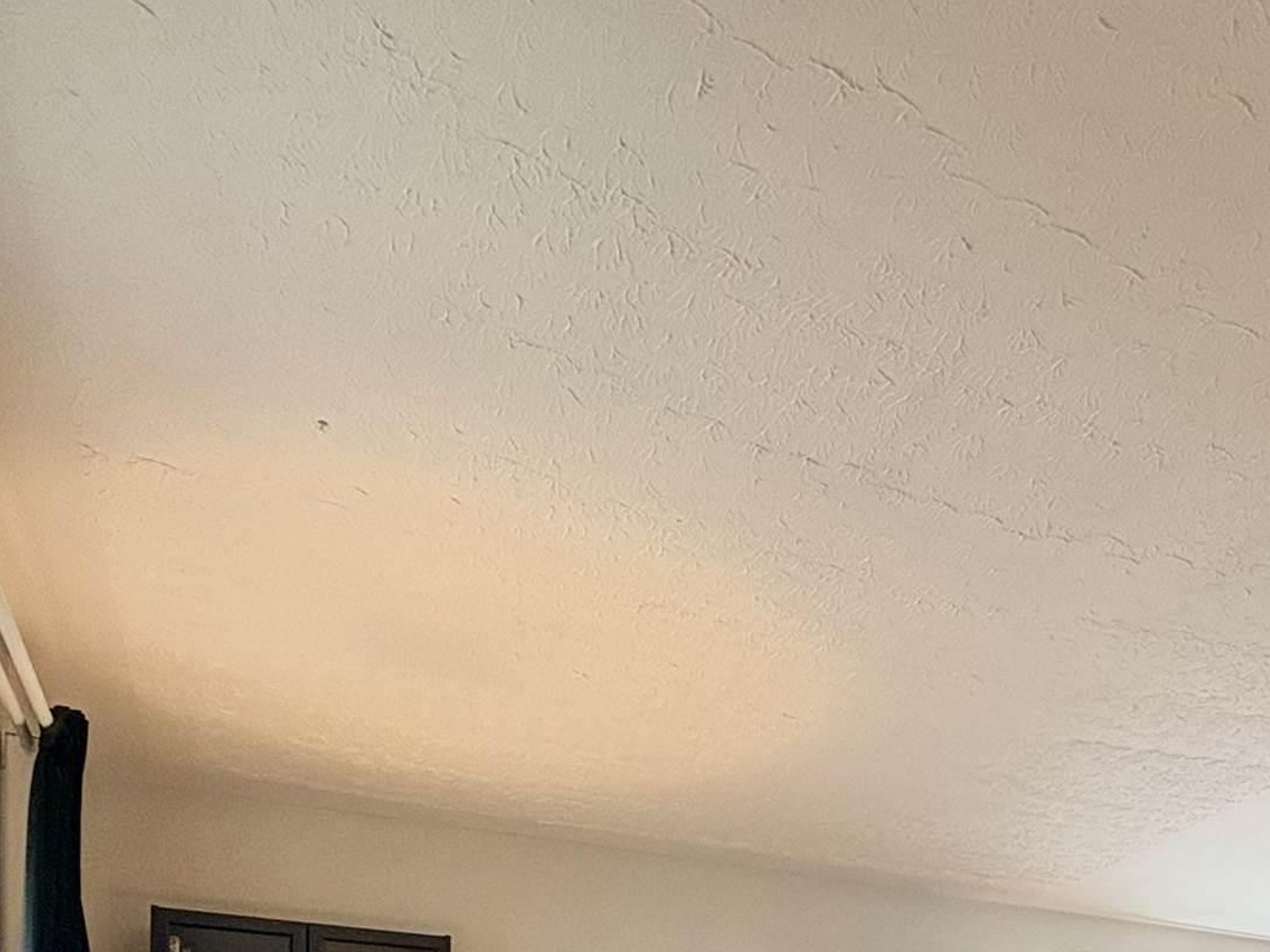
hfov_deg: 42.8
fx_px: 1467
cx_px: 1149
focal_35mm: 40
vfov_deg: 29.1
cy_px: 1237
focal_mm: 2.22
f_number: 2.2
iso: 160
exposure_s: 1/60
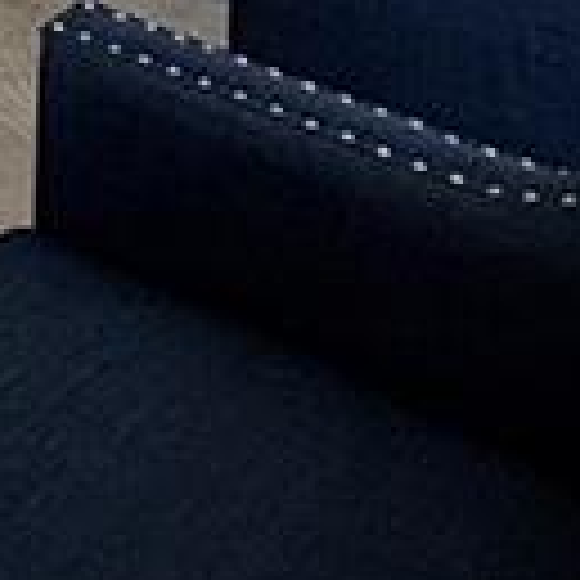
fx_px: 2180
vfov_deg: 12.4
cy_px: -760
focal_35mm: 115
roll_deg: +0.0
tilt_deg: -6.1
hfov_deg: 13.8
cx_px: -391
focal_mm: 2.22
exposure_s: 1/120
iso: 200
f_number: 2.2
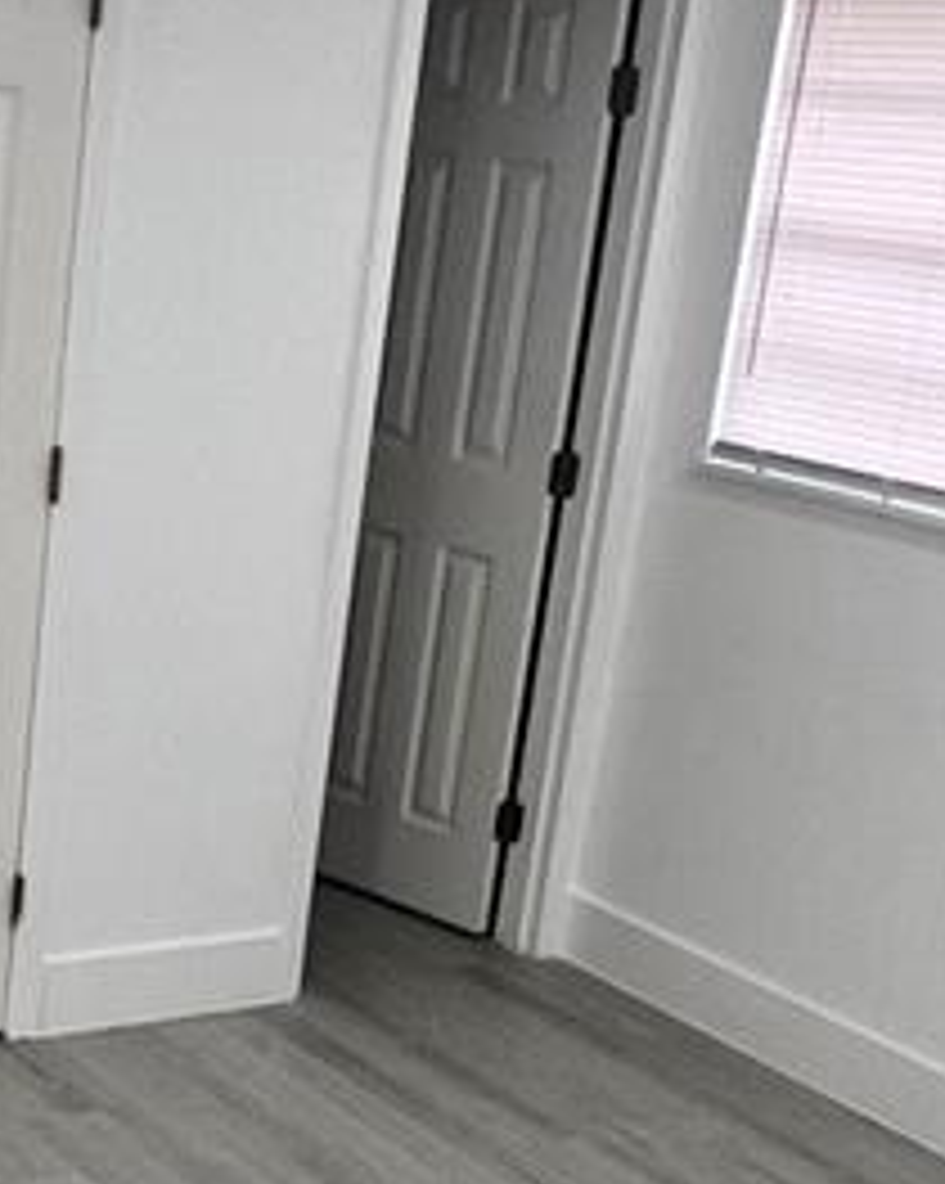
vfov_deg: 32.1
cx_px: 333
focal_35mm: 58
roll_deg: -7.2
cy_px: 842
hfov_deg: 26.1
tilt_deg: -17.0
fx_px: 2030
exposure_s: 1/120
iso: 125
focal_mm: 1.57
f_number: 1.8
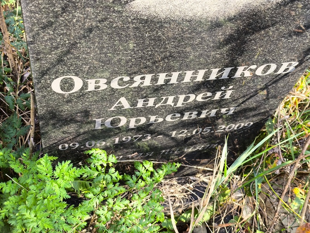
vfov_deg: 29.1
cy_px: 116
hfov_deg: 38.2
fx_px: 448
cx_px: 155
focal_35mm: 50
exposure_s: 1/144
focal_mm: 4.71
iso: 50
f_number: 1.7
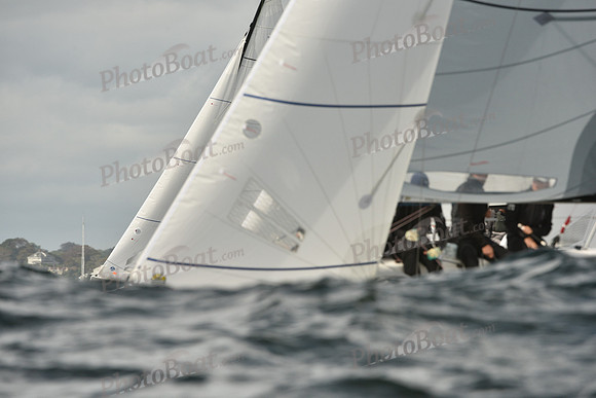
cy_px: 199
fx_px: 6623
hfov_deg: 5.2
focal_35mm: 400
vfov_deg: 3.4
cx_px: 298
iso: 400
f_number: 9
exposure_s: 1/1250
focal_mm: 400
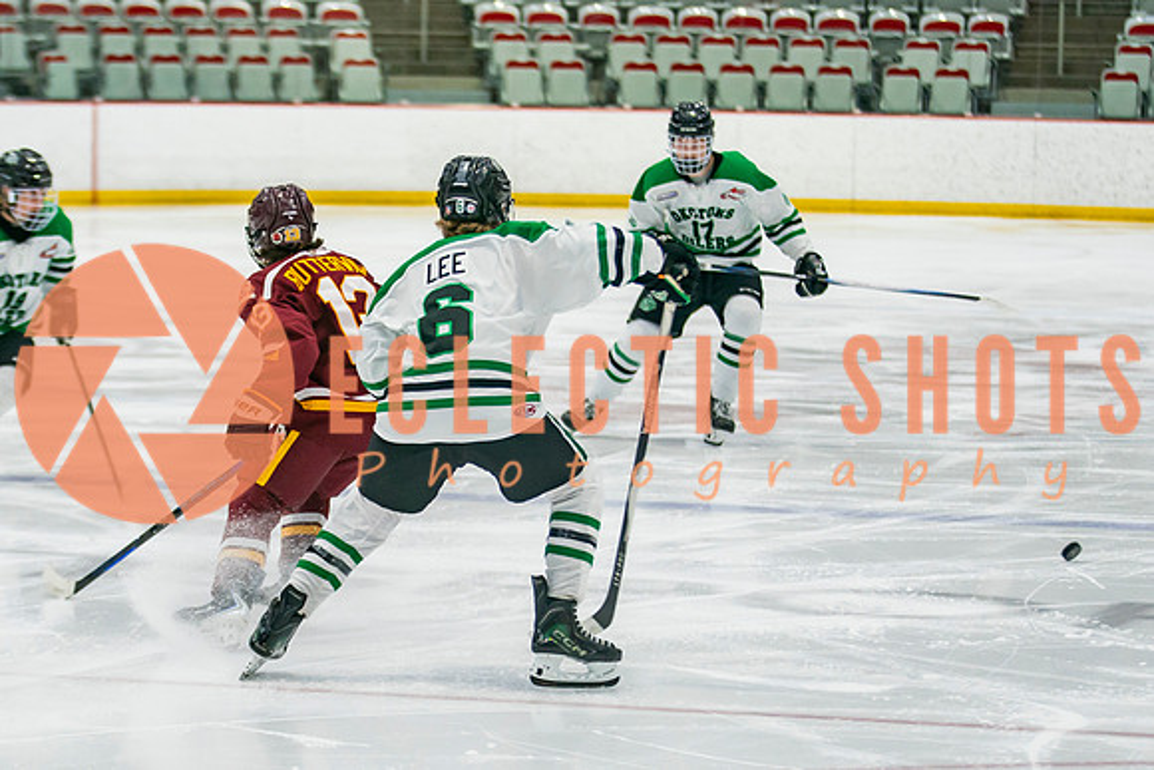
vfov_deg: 8.1
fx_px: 5434
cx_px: 378
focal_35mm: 169
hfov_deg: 12.1
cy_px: 437
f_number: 2.8
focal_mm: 90
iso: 800
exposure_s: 1/640
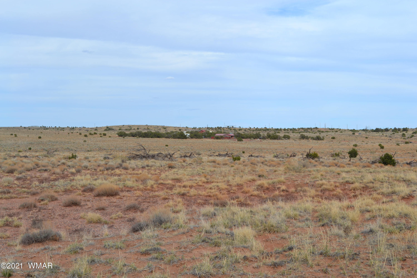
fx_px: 695
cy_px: 139
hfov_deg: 33.4
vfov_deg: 22.6
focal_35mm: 60
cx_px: 208
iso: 100
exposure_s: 1/250
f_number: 8
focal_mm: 40
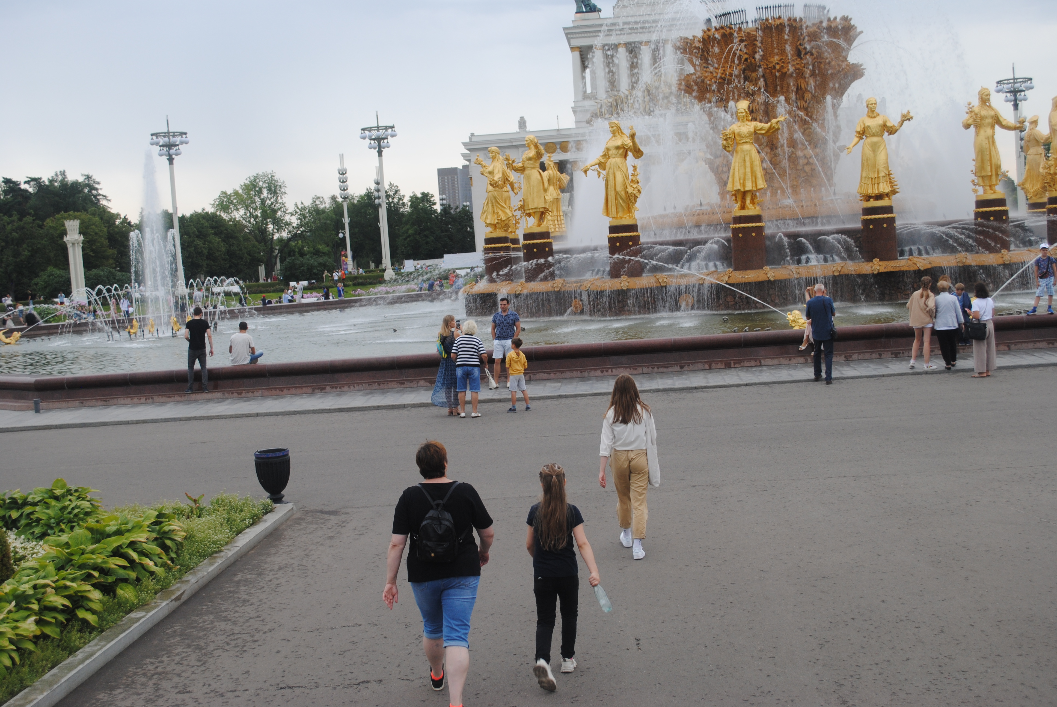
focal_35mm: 44
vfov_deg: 30.9
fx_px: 1279
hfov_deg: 44.9
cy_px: 354
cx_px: 528
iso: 200
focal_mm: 29
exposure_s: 1/125
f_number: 5.6
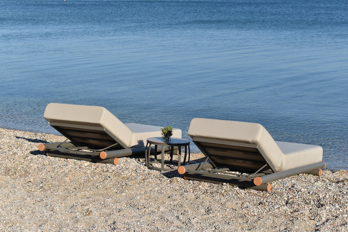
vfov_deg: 18.9
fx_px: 696
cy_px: 116
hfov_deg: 28.1
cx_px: 174
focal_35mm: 72
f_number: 8
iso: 100
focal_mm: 48
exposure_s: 1/400
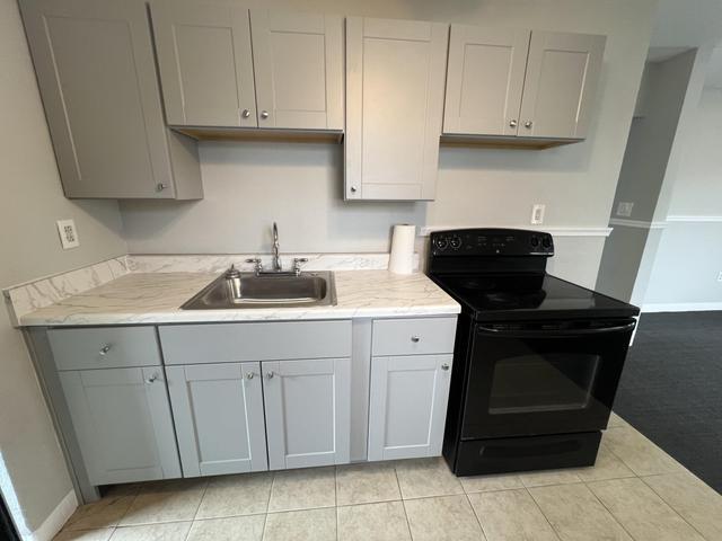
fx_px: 271
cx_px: 361
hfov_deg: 106.2
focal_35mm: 13
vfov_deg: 89.9
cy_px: 270
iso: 160
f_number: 1.8
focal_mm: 1.57
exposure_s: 1/120
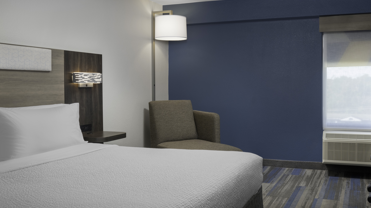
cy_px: 90
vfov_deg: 31.4
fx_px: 370
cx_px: 224
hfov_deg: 52.8
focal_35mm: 38
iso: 400
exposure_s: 1/30
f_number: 11
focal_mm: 29.5
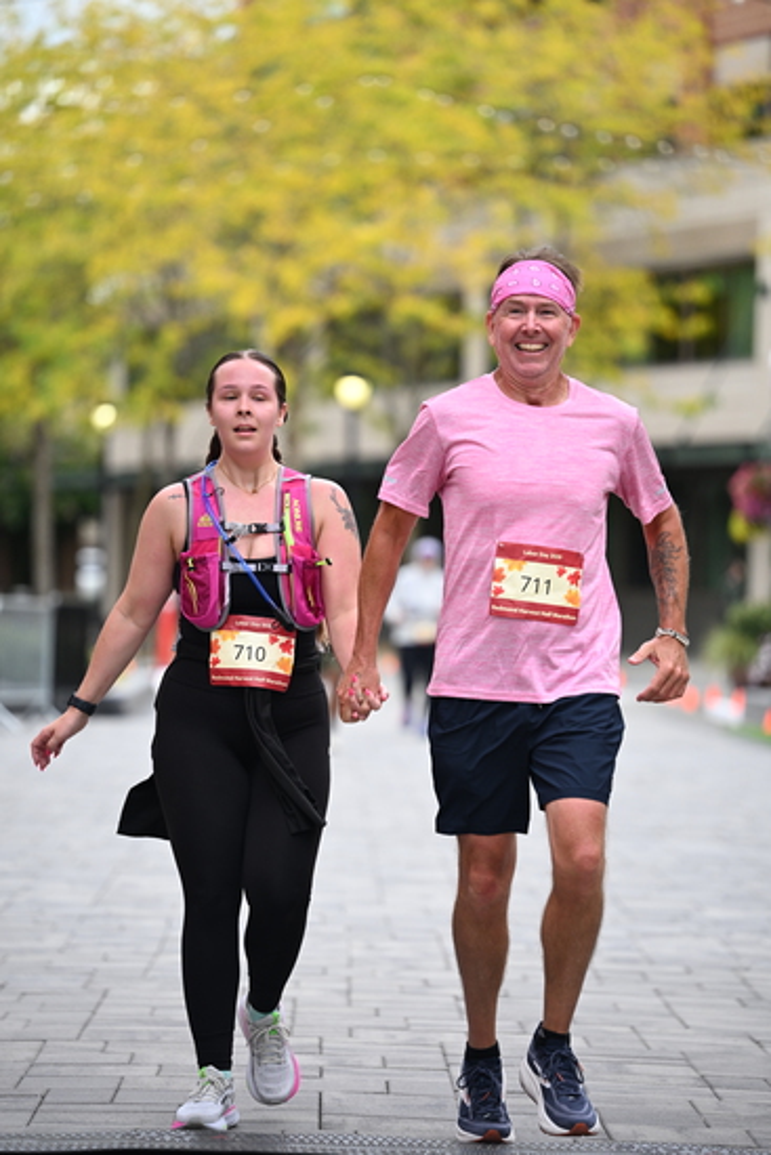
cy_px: 578
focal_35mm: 150
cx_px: 386
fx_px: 4815
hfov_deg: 9.2
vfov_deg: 13.7
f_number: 2.8
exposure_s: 1/1600
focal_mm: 150
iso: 640
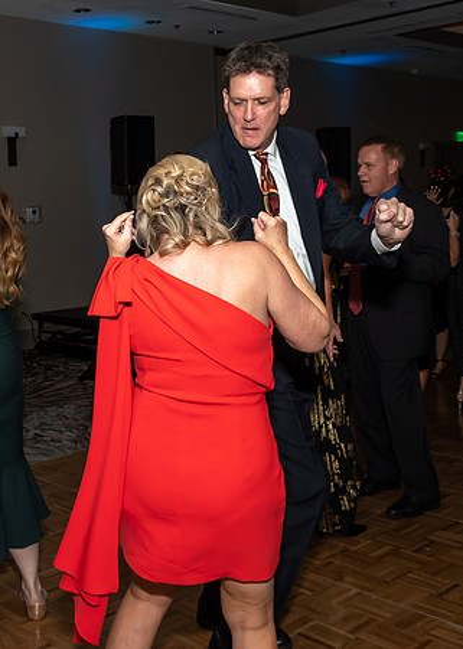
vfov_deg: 42.8
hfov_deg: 30.8
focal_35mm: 45
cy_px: 272
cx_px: 114
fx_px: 825
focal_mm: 17
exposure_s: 1/250
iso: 400
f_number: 6.3
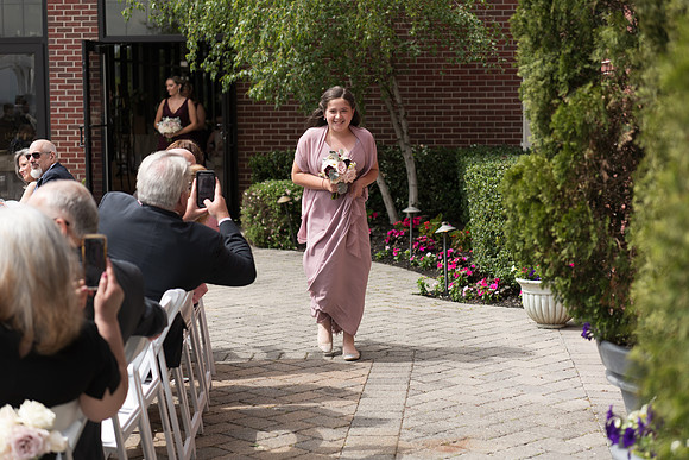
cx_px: 344
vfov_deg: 19.5
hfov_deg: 28.8
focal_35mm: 70
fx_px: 1340
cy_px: 230
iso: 64
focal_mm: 70
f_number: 2.8
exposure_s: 1/640
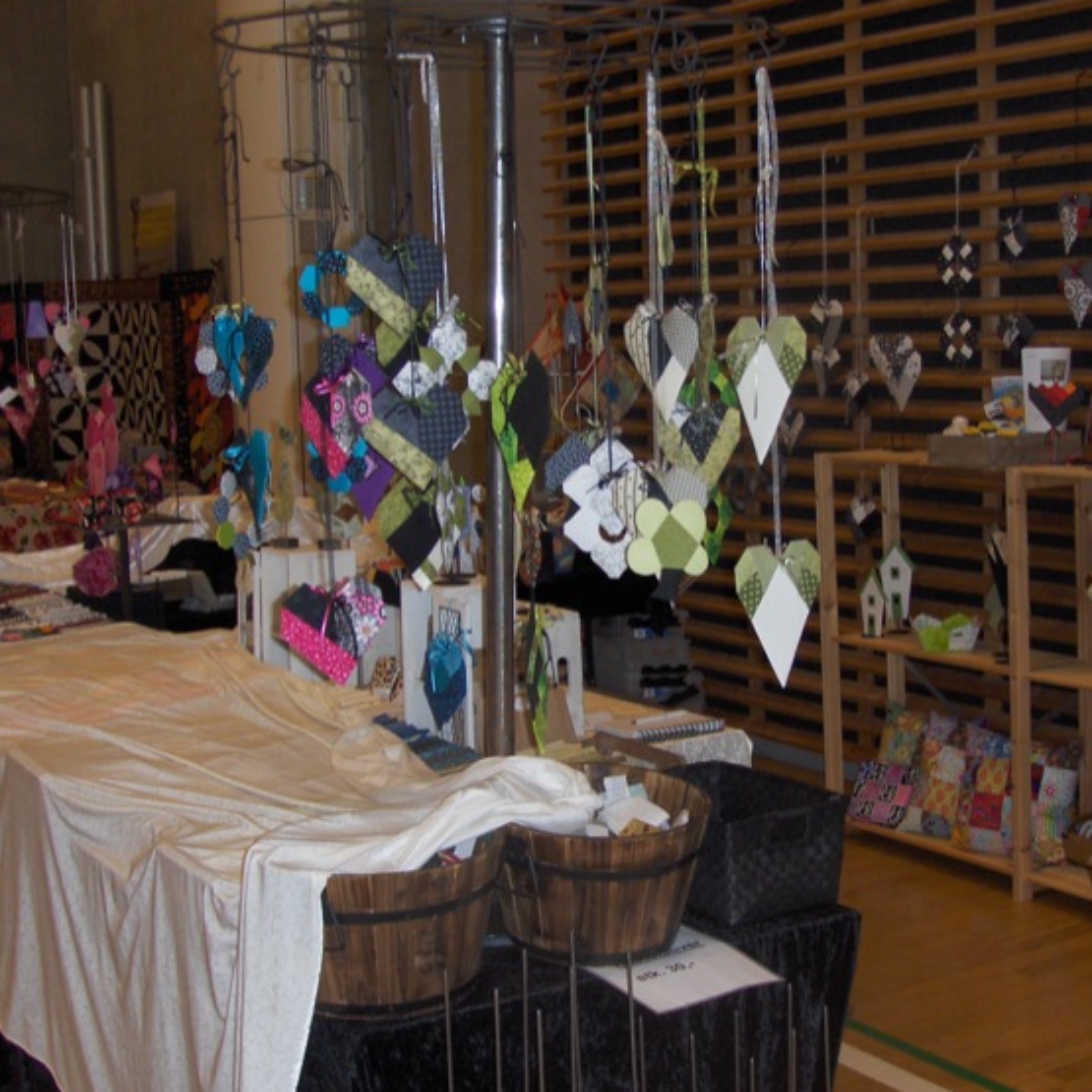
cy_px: 553
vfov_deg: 31.1
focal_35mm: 55
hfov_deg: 31.0
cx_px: 663
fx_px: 1963
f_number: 3.6
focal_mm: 7.4
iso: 100
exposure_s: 1/60
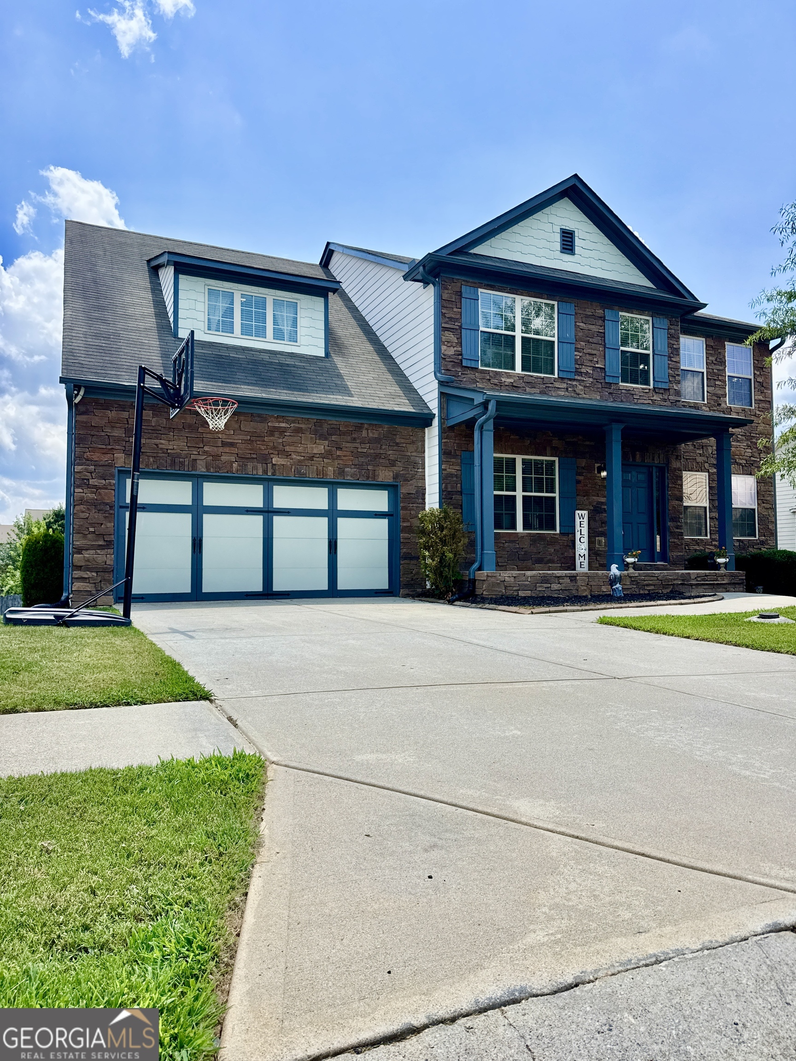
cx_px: 398
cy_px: 530
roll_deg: +0.3
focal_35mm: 24
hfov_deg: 56.8
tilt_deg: +2.2
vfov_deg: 71.6
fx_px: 736
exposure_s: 1/5348
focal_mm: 6.76
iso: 80
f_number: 1.78
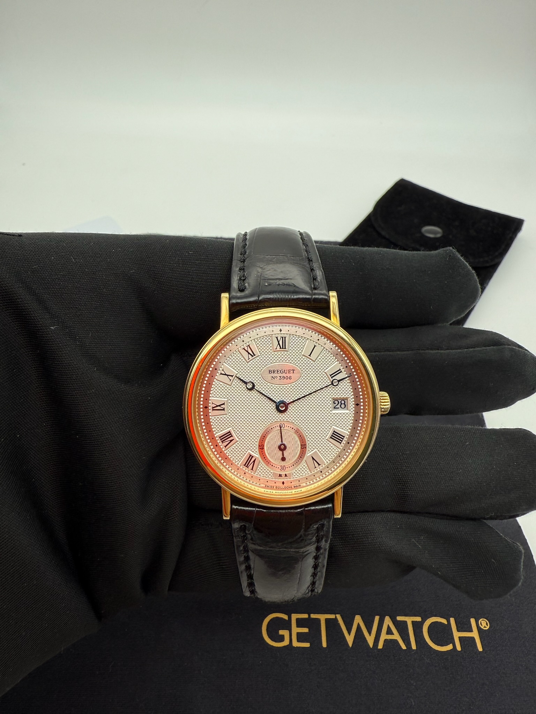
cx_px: 268
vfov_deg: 71.6
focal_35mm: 24
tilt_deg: -46.9
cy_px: 357
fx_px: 495
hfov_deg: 56.8
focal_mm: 2.22
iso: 50
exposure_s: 1/222
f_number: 2.2
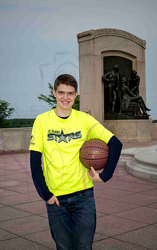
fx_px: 376
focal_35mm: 55
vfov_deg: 36.9
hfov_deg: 23.6
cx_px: 70
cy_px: 132
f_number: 10
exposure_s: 1/800
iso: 640
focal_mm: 50
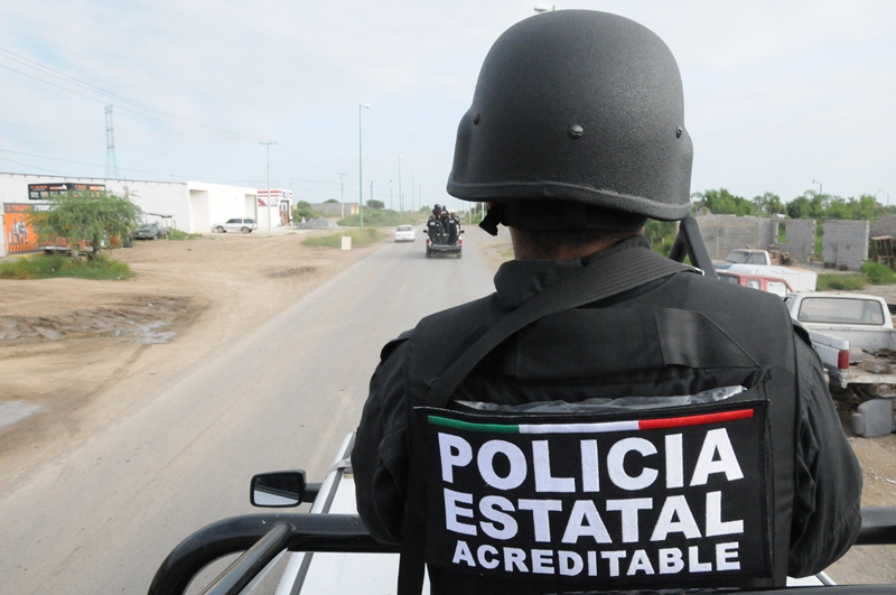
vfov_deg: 47.8
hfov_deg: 67.5
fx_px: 671
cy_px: 298
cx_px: 448
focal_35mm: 27
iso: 3200
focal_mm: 18
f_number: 13
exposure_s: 1/1250
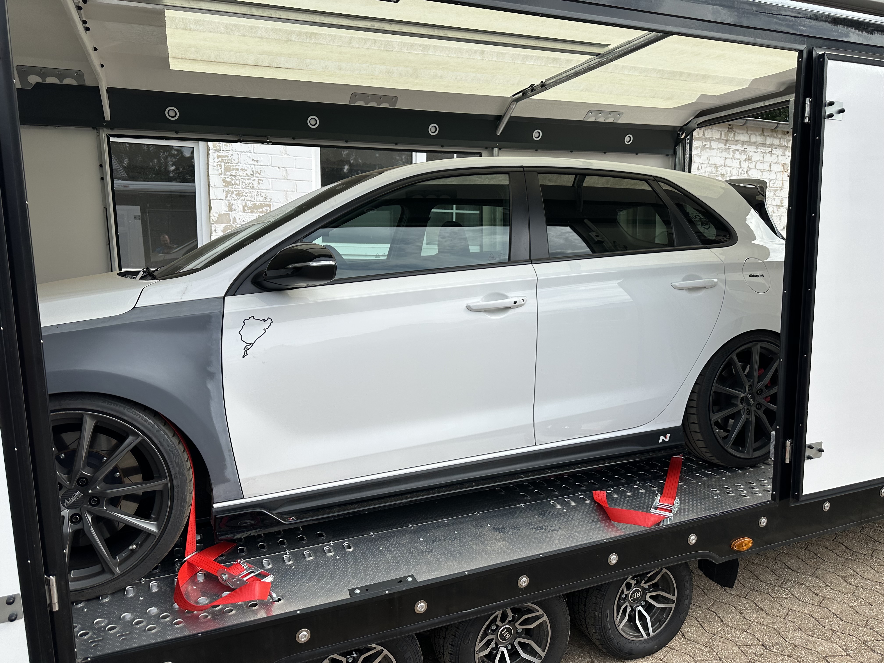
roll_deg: -1.0
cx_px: 442
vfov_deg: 56.8
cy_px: 332
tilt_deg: -7.8
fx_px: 613
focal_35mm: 24
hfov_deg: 71.6
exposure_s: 1/3058
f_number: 1.78
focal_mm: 6.86
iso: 80
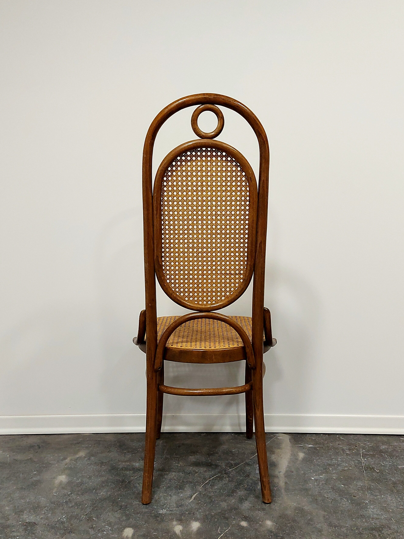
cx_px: 204
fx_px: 389
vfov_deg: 69.4
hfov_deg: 54.9
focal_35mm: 25
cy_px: 270
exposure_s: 1/50
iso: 200
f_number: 1.8
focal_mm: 5.23
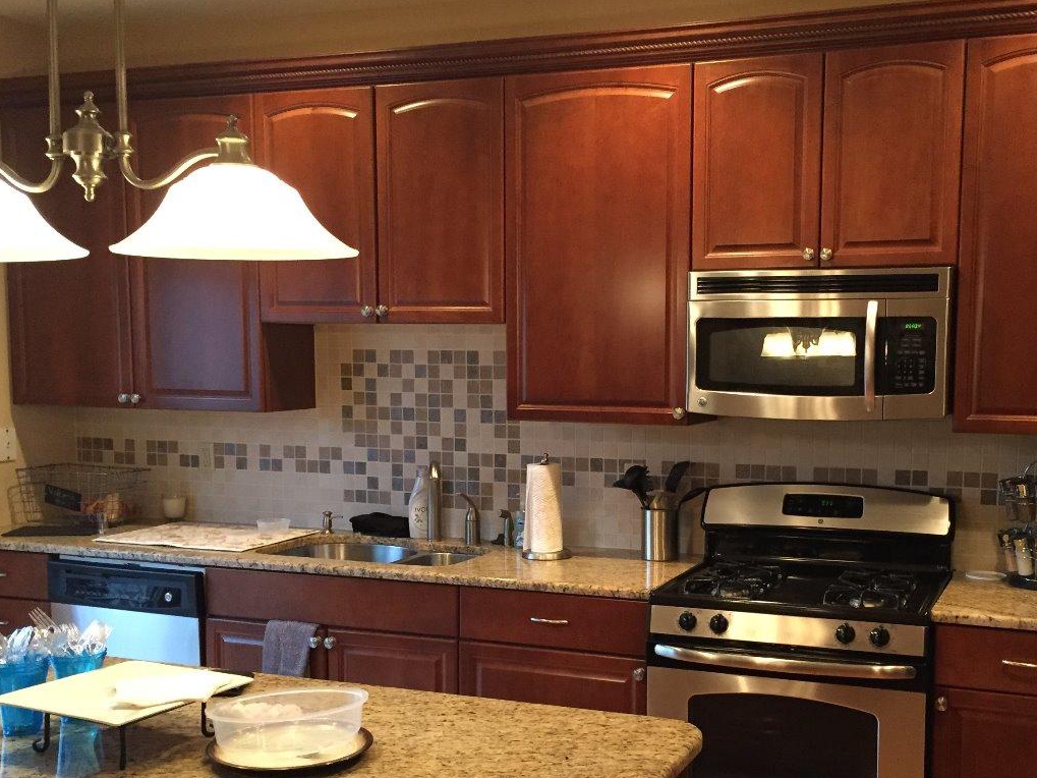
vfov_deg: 35.0
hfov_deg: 45.5
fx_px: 1228
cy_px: 476
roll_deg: -0.3
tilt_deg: -6.1
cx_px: 621
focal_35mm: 41
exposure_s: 1/30
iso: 250
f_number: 2.2
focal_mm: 4.15
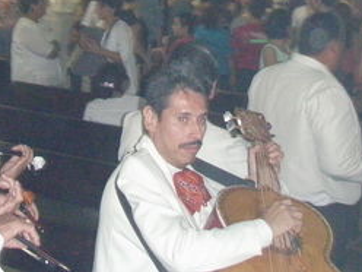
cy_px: -31
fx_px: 1025
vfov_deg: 14.7
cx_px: 126
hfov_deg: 20.0
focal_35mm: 98
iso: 640
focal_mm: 6.7
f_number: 3.5
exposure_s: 1/30
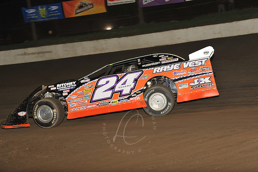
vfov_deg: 14.8
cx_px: 129
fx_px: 659
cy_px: 86
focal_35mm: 92
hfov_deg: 22.2
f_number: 6.3
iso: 640
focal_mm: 92
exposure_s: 1/320
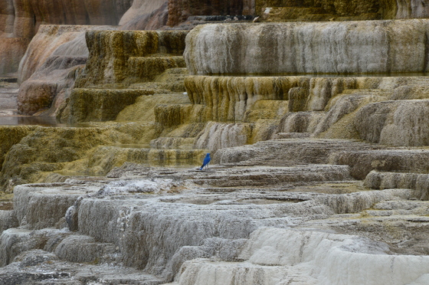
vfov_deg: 6.5
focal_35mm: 210
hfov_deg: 9.8
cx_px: 214
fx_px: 2500
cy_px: 142
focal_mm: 140
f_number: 11
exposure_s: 1/500
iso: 400
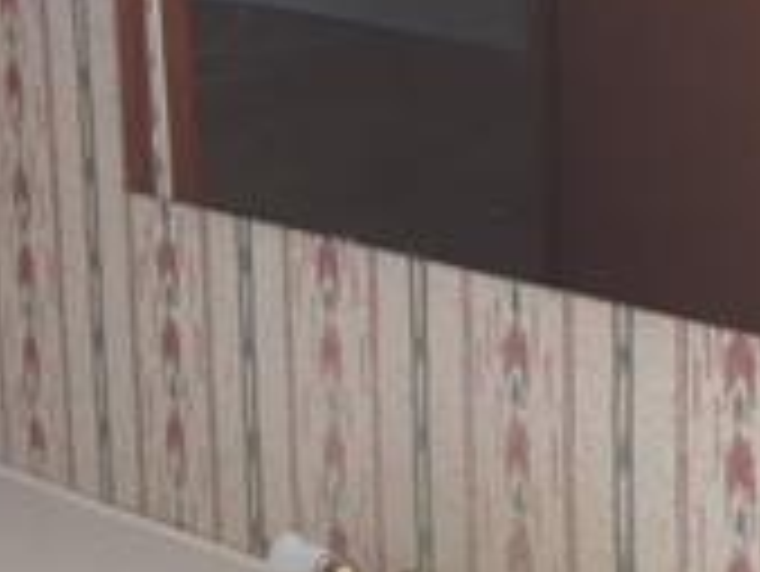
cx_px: 22
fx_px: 2417
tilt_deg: -14.6
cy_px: 86
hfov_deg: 17.5
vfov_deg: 13.4
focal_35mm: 110
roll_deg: +5.1
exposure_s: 1/30
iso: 32
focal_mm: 4.15
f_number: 2.2
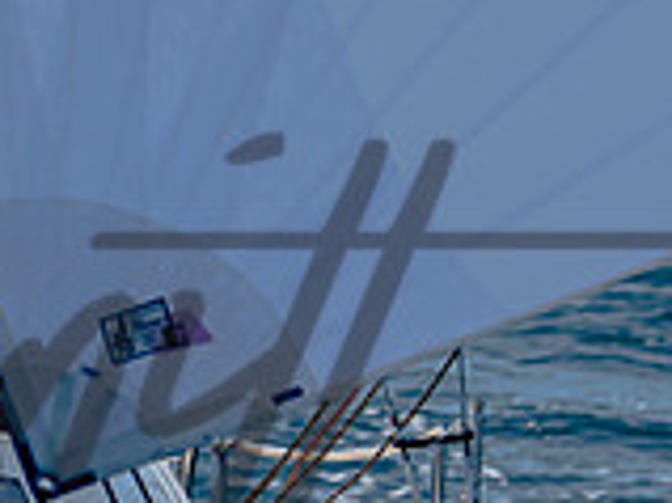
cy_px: 218
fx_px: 22890
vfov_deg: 1.3
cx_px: -256
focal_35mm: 1180
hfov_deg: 1.7
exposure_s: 1/2000
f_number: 5.3
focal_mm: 195
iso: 200
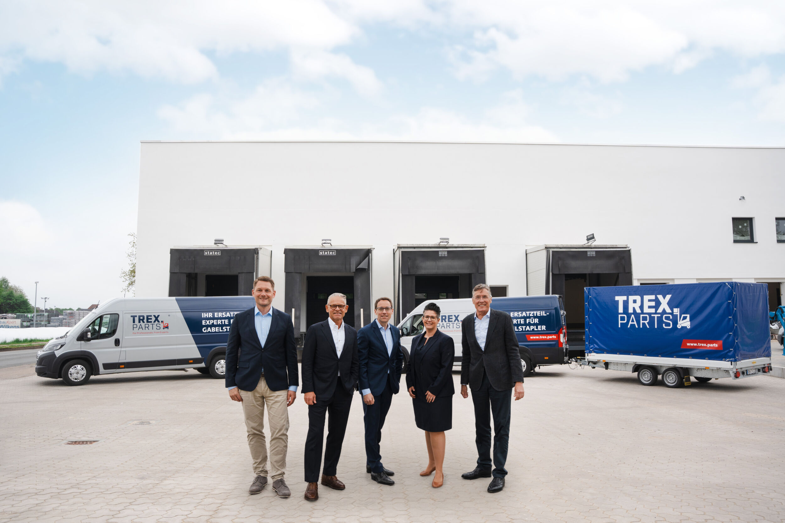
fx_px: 593
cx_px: 392
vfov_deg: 47.6
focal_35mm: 27
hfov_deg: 67.0
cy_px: 262
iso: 250
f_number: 9
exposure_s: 1/160
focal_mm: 27.2
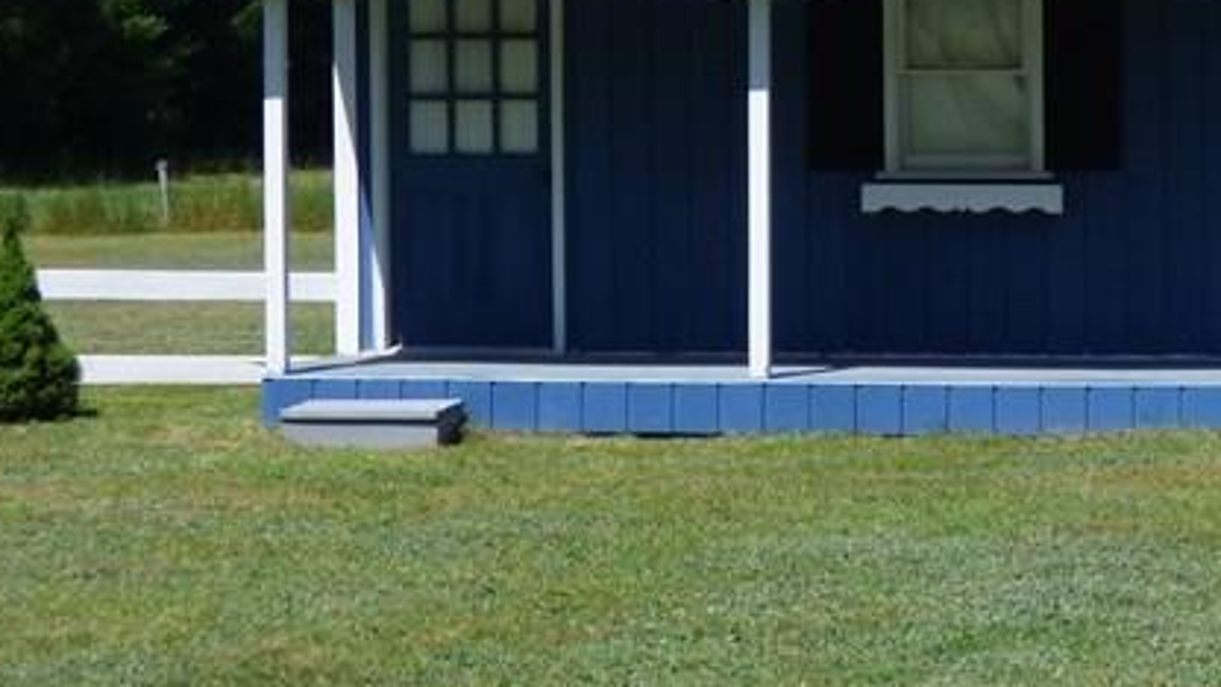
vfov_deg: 10.9
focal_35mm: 110
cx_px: 989
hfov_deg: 19.2
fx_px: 3561
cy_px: -41
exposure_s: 1/1000
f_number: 3.6
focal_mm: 7.07
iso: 100
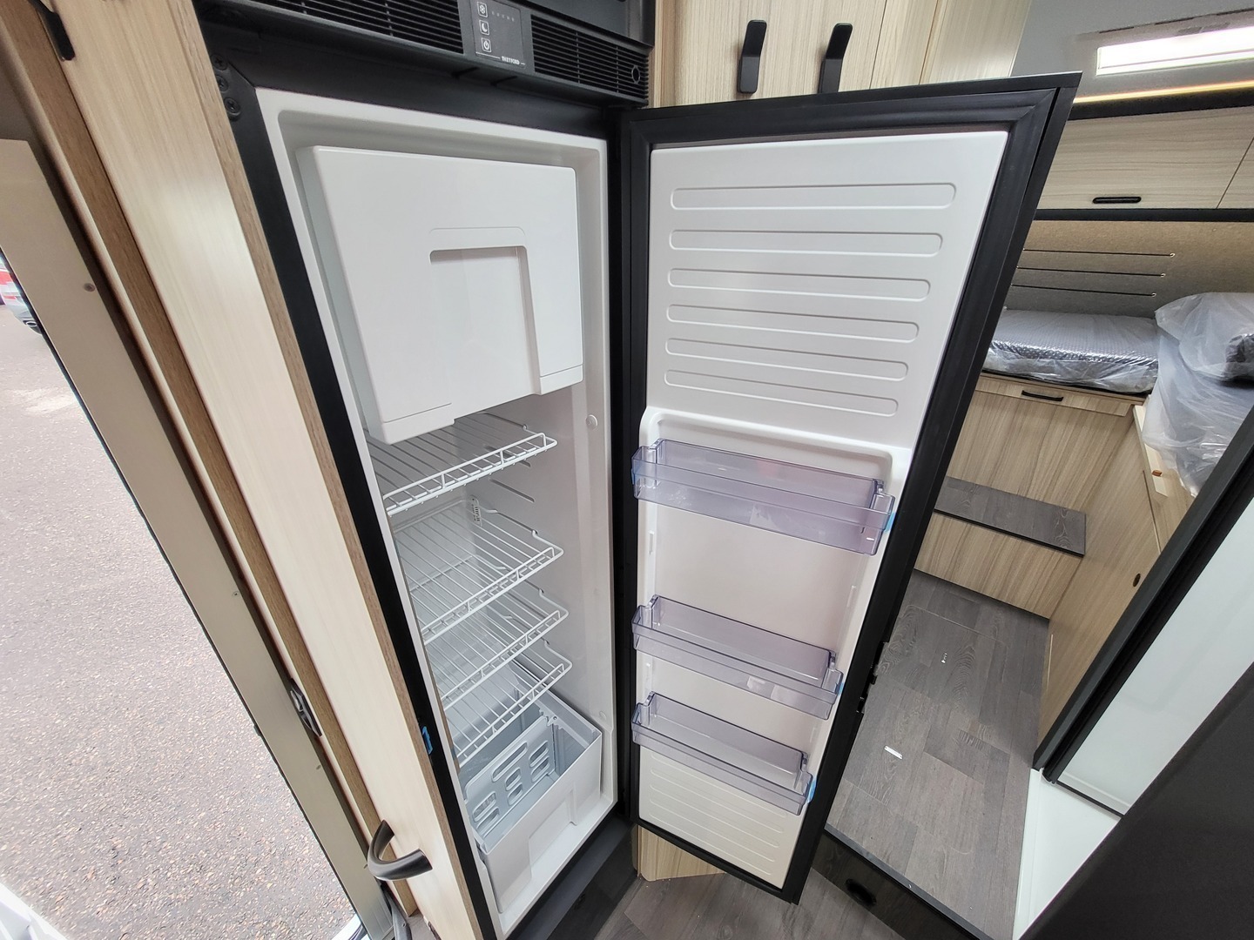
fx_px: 471
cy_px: 470
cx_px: 627
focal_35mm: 13
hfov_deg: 106.2
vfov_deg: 89.9
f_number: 2.2
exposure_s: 1/50
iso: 160
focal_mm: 1.74
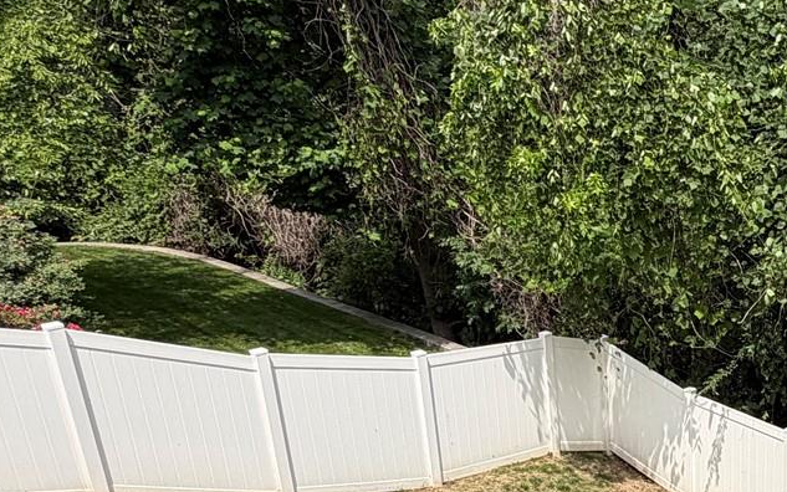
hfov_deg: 34.9
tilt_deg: -23.6
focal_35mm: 48
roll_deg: -1.4
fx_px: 1030
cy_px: 398
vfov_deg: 26.4
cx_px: 900
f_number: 2.2
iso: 25
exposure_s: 1/770
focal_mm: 2.22
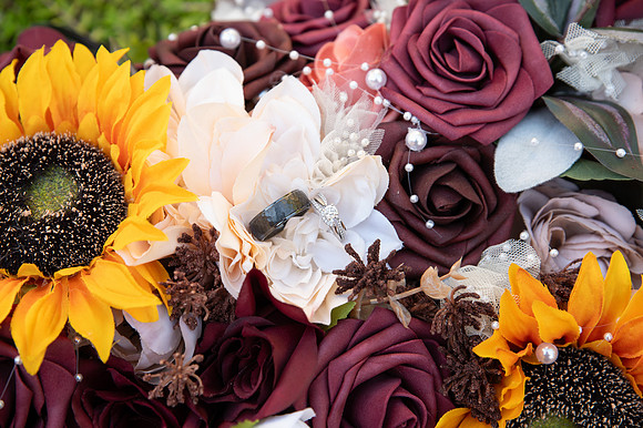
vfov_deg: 19.4
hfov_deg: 28.9
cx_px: 322
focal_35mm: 70
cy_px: 214
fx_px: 1250
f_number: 4.5
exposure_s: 1/125
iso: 250
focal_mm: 70
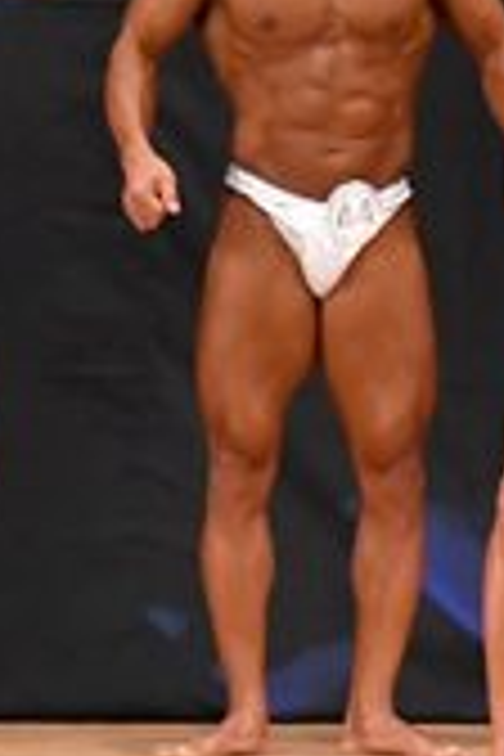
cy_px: 207
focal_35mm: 723
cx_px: 1064
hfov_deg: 1.9
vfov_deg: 2.9
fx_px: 15182
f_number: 5.6
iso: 5600
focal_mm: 105
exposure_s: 1/400
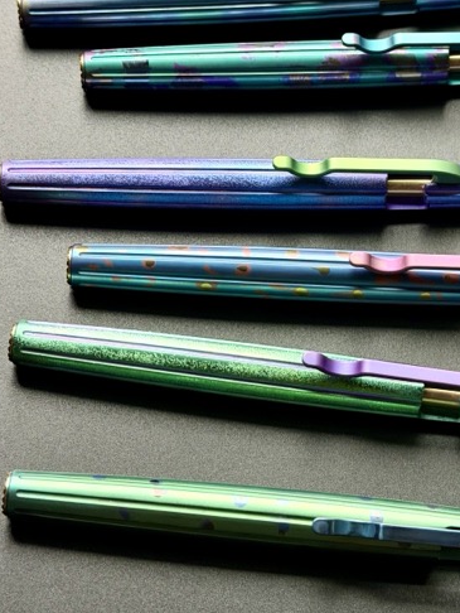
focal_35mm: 79
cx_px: 304
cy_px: 230
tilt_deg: -61.5
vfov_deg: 24.6
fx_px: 1399
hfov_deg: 18.6
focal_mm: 6.76
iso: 400
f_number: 1.78
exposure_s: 1/40
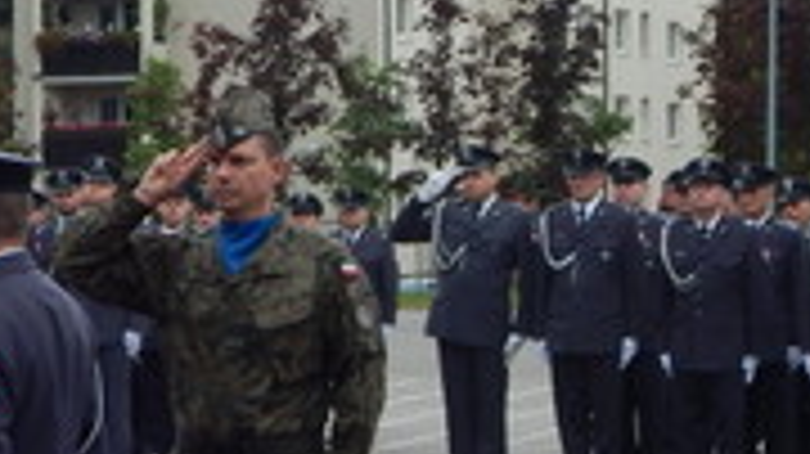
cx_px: -126
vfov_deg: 8.2
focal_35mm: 147
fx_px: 3155
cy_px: 382
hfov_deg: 14.2
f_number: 3.4
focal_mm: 6.8
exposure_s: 1/250
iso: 125
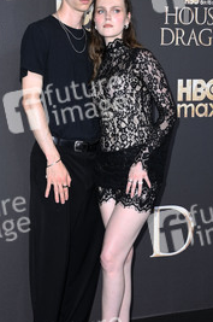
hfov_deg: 18.1
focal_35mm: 75
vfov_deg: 27.0
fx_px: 668
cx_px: 100
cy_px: 165
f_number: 5.6
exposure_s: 1/250
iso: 320
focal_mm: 50
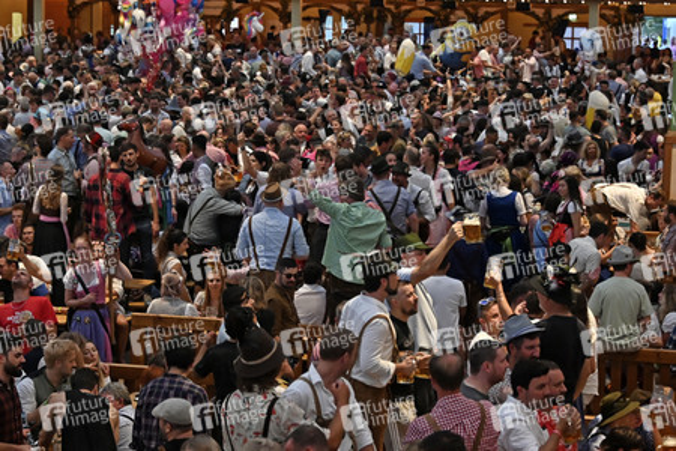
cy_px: 226
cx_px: 338
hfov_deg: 18.9
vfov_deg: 12.7
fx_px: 2028
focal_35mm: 108
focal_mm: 72
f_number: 5
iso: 4000
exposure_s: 1/250
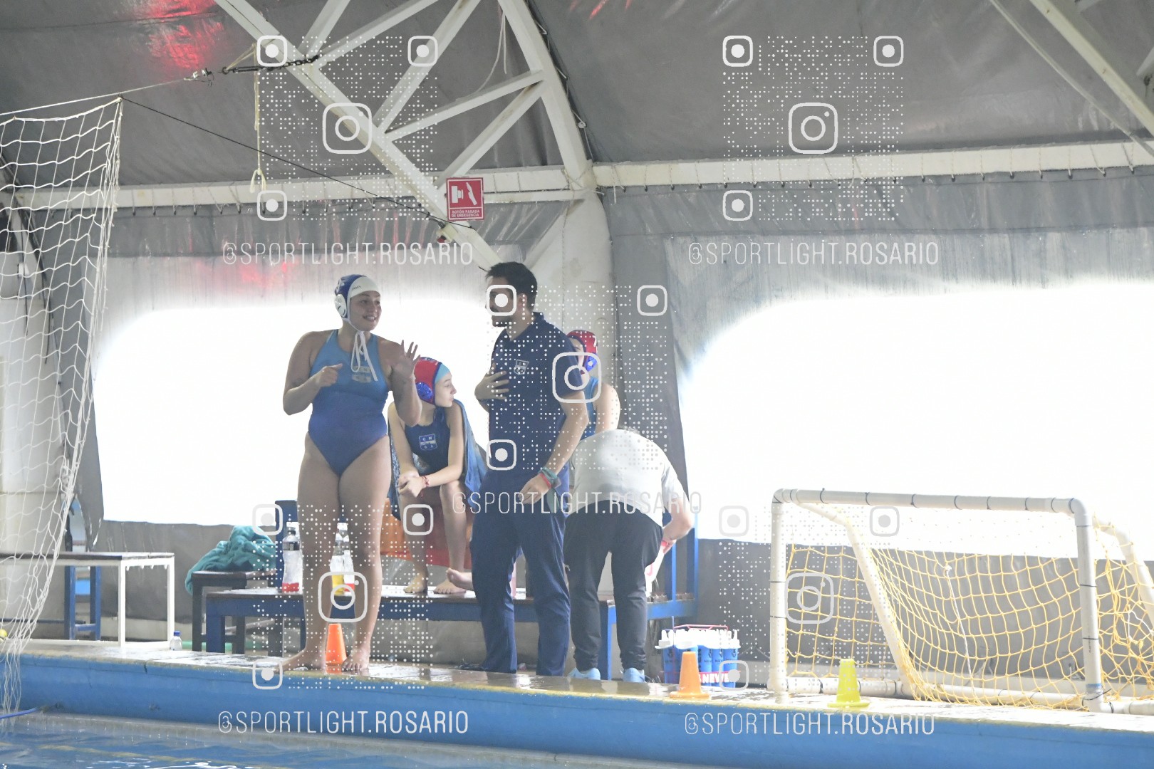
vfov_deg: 6.8
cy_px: 384
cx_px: 577
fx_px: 6475
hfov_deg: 10.2
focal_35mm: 202
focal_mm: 135
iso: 6400
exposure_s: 1/500
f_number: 3.2
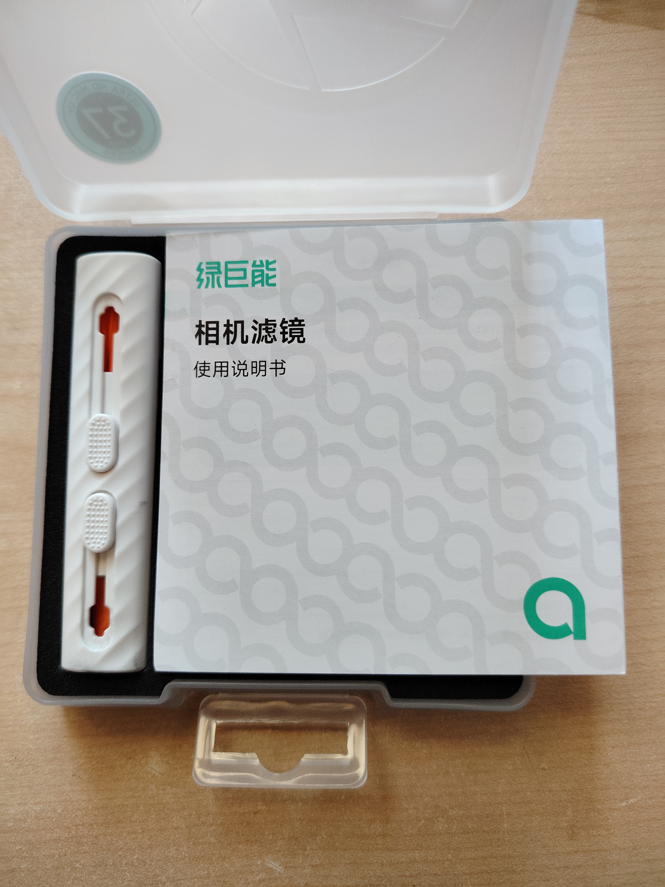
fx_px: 615
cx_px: 332
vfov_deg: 71.6
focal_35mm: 24
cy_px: 444
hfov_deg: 56.8
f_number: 1.75
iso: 4359
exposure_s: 1/100
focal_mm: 5.25
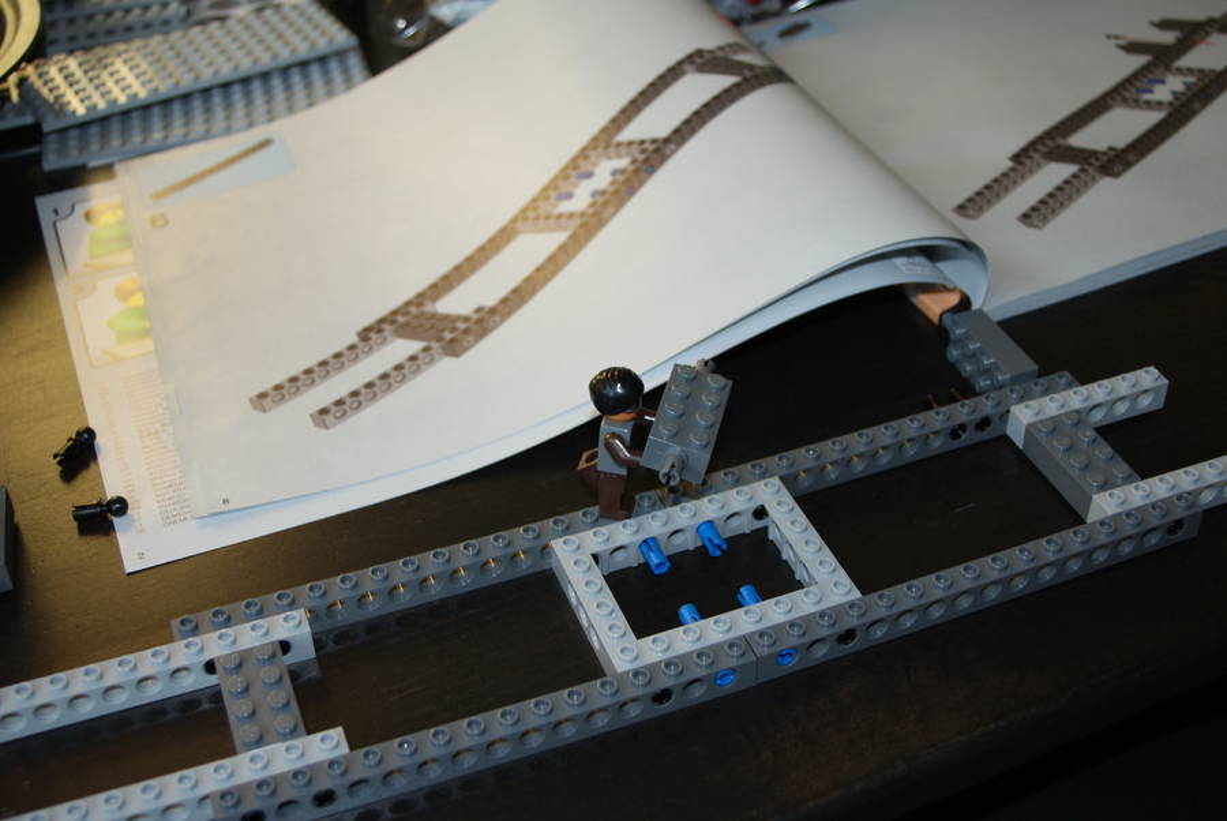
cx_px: 614
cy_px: 410
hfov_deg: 43.6
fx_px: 1535
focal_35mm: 45
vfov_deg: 29.9
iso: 320
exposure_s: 1/80
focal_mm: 30
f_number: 5.6
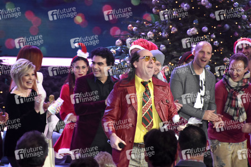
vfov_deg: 6.5
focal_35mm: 210
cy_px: 84
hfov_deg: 9.8
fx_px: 1463
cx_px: 126
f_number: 6.3
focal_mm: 140
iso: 1600
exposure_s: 1/100
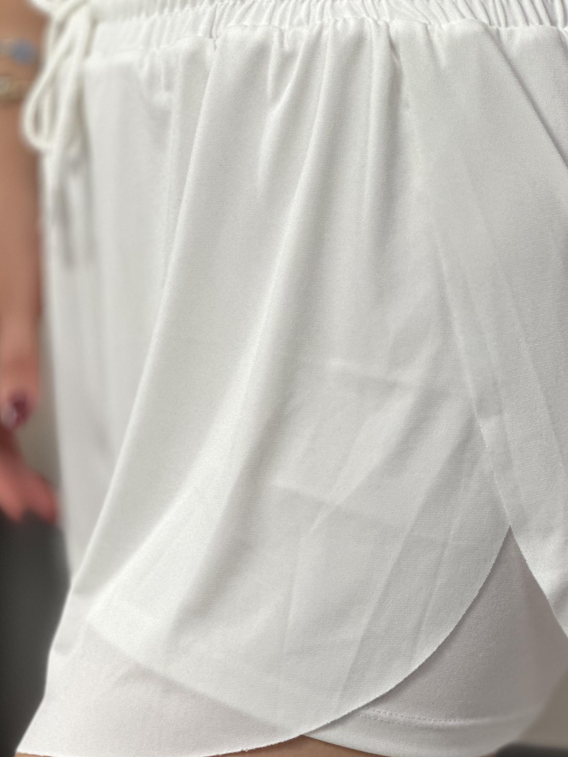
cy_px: 470
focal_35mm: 131
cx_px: 438
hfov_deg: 11.3
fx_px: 2867
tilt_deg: -13.3
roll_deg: +0.4
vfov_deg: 15.0
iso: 125
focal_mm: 9
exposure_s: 1/100
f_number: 2.8
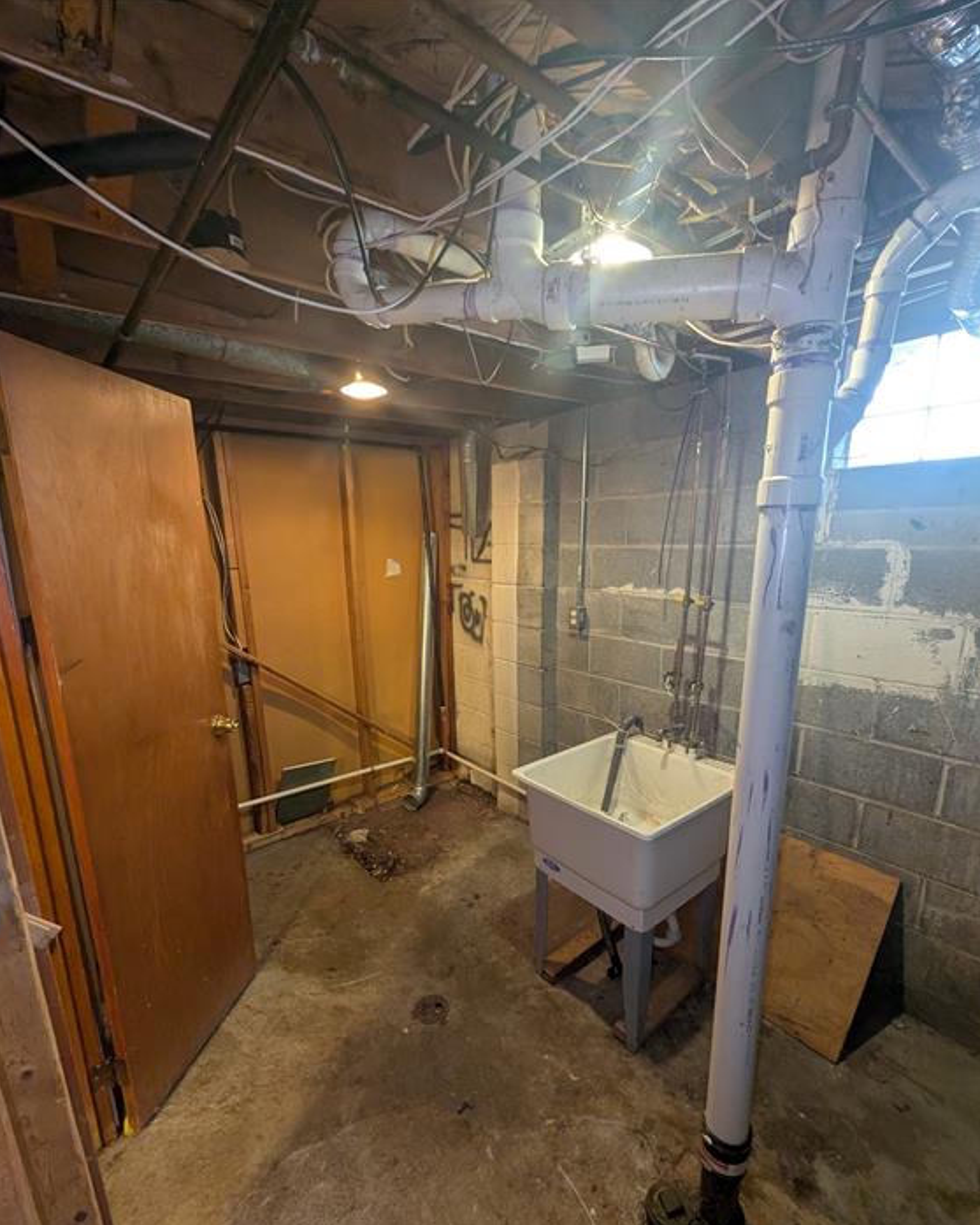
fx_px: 507
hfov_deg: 88.0
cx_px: 494
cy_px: 671
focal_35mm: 14
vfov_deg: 100.4
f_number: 2.2
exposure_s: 1/60
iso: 329
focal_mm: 1.95
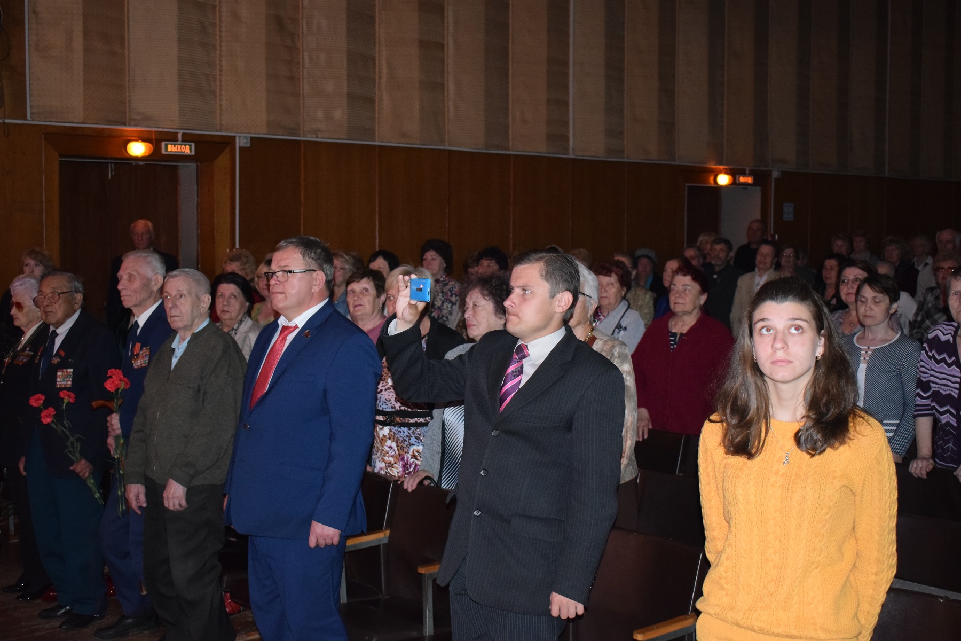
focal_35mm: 48
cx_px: 480
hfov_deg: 41.1
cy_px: 320
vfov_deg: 28.1
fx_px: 1281
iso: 3200
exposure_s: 1/60
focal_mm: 32
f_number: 4.5
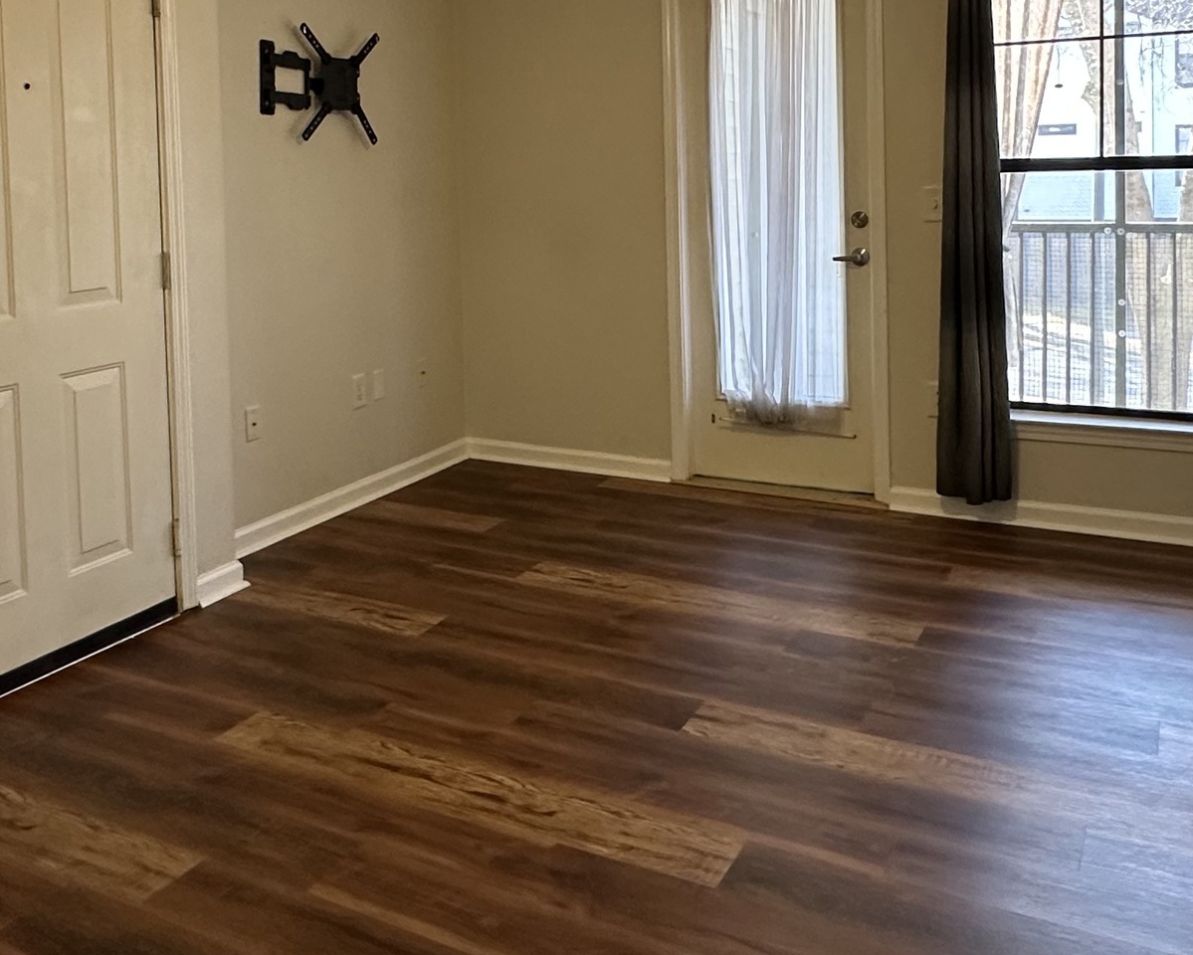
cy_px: 209
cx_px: 508
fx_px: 1236
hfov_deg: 51.3
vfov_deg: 40.7
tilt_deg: -1.8
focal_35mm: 35
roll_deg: +1.4
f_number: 2.2
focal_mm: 2.22
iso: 250
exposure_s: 1/60
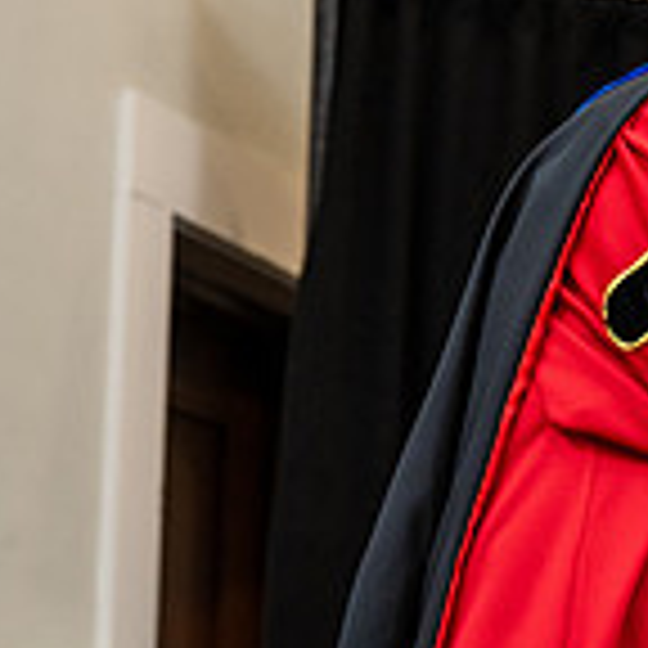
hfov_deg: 6.5
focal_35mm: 263
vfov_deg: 6.7
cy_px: 466
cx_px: 1233
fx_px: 5570
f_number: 3.5
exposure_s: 1/200
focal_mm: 77
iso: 1600
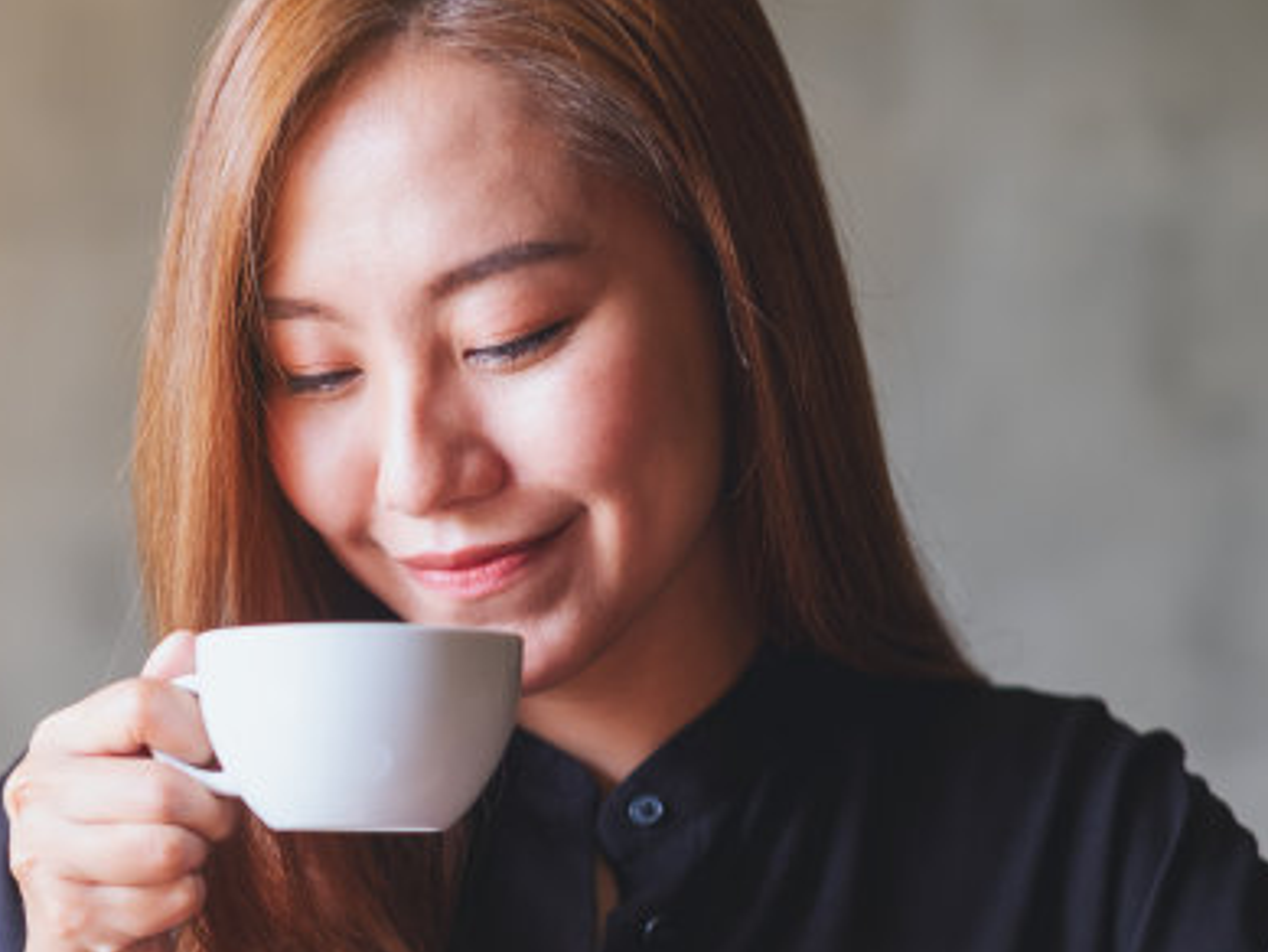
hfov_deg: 15.5
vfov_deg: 11.7
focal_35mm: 127
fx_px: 4654
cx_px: 378
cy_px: 659
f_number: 2
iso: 200
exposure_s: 1/160
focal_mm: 56
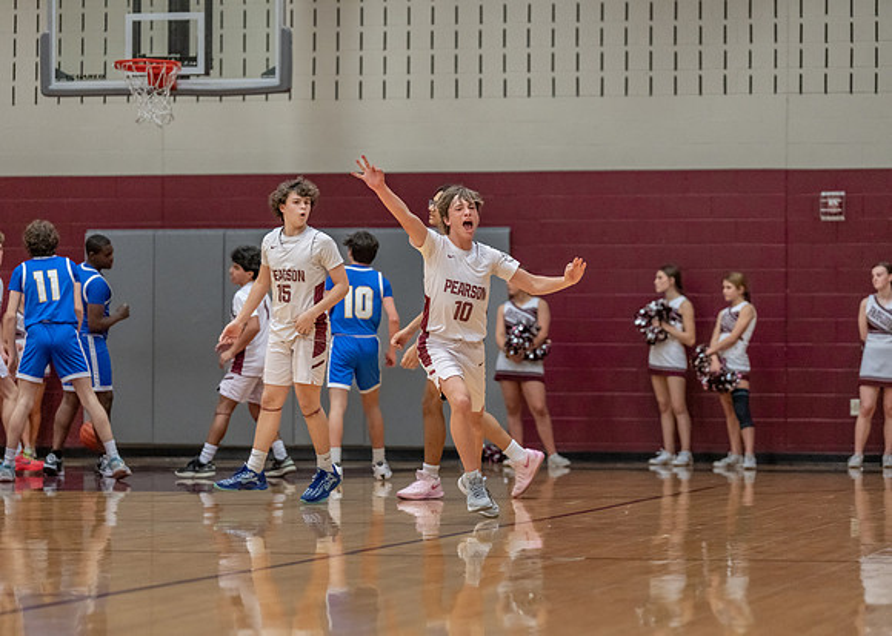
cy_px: 318
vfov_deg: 10.2
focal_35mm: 141
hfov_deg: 14.2
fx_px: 3583
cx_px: 446
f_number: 2.8
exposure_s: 1/1000
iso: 2500
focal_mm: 135
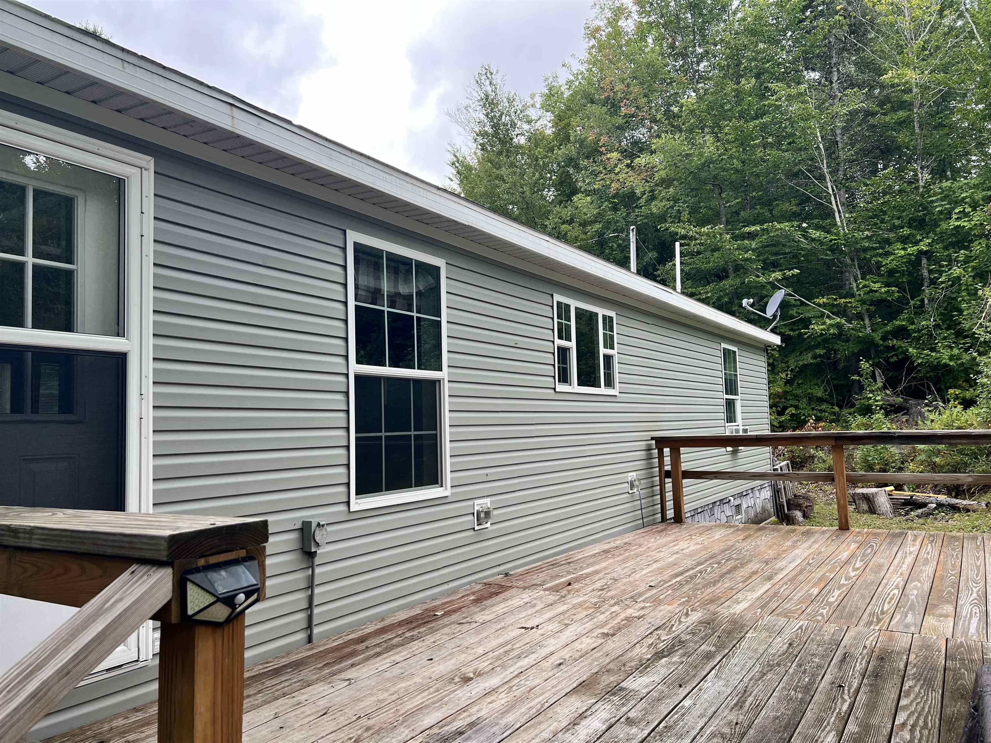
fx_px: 744
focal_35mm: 26
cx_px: 496
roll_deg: +2.4
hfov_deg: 67.3
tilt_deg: +3.2
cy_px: 372
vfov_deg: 53.1
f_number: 1.5
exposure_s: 1/572
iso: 50
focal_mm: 5.7
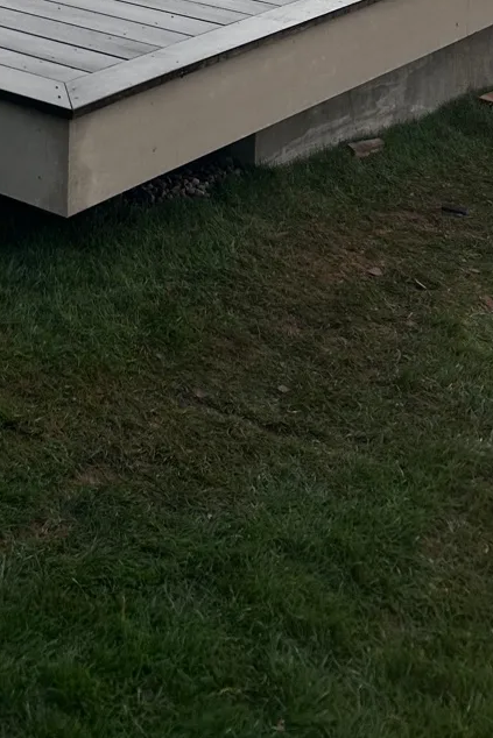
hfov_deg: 18.3
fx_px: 1499
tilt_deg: -6.8
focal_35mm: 73
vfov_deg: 24.4
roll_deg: -0.6
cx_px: 23
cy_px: -207
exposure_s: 1/880
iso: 50
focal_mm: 5.7
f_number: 1.5
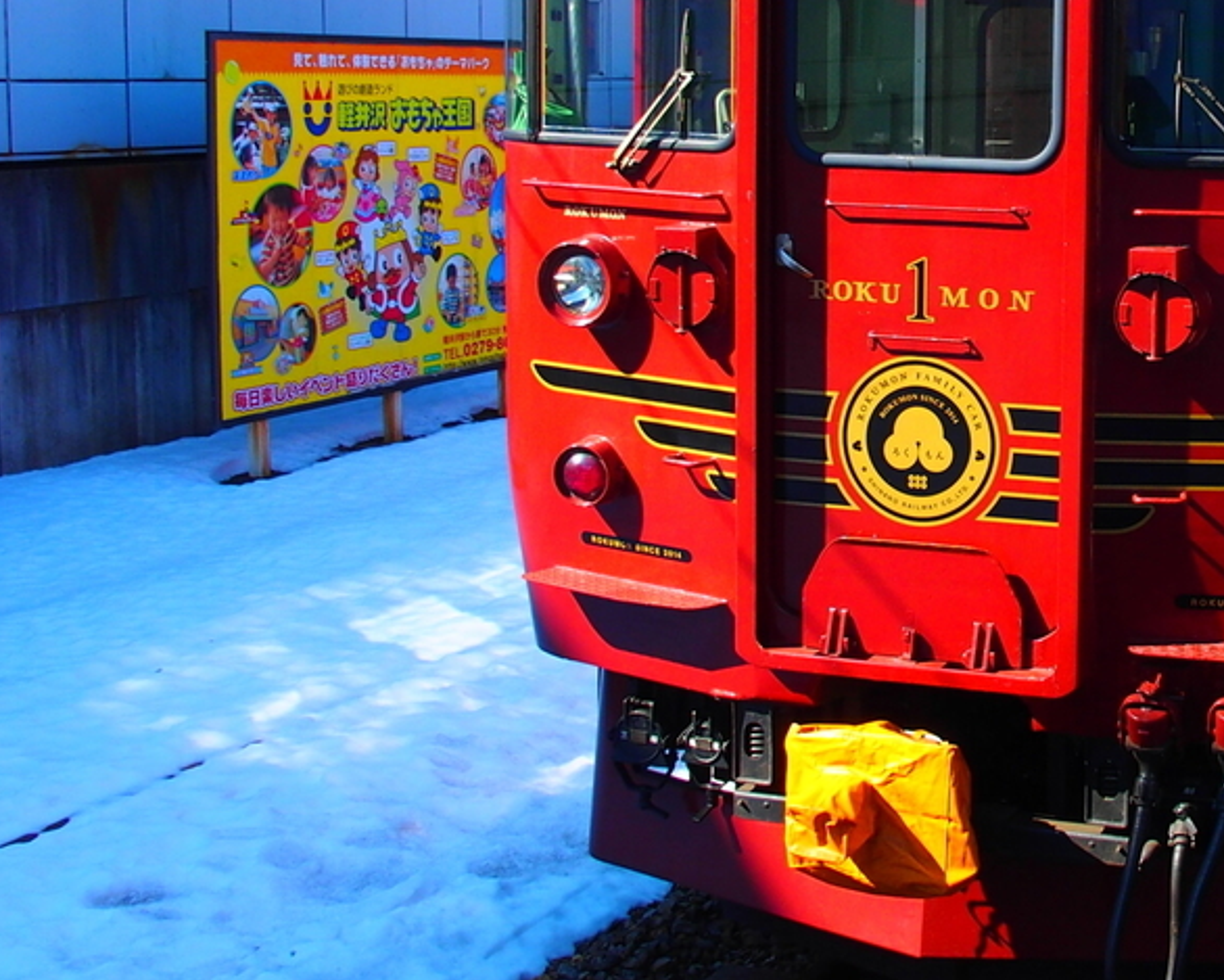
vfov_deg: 23.8
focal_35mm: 64
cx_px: 1132
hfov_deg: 28.3
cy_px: 334
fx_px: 2319
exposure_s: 1/400
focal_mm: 6.7
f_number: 3.5
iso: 100
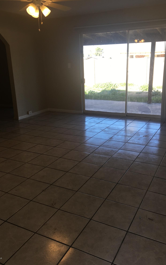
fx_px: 224
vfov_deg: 61.2
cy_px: 133
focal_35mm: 31
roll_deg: +2.1
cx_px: 92
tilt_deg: -15.7
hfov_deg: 40.6
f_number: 2.2
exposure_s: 1/124
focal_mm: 4.15
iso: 25
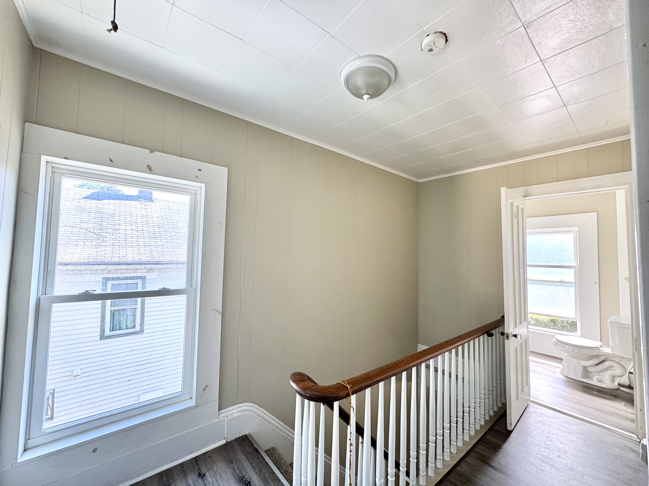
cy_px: 243
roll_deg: +0.0
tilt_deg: +2.5
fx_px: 262
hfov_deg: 102.1
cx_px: 324
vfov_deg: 85.7
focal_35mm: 14
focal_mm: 2.22
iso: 200
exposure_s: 1/99
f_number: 2.2
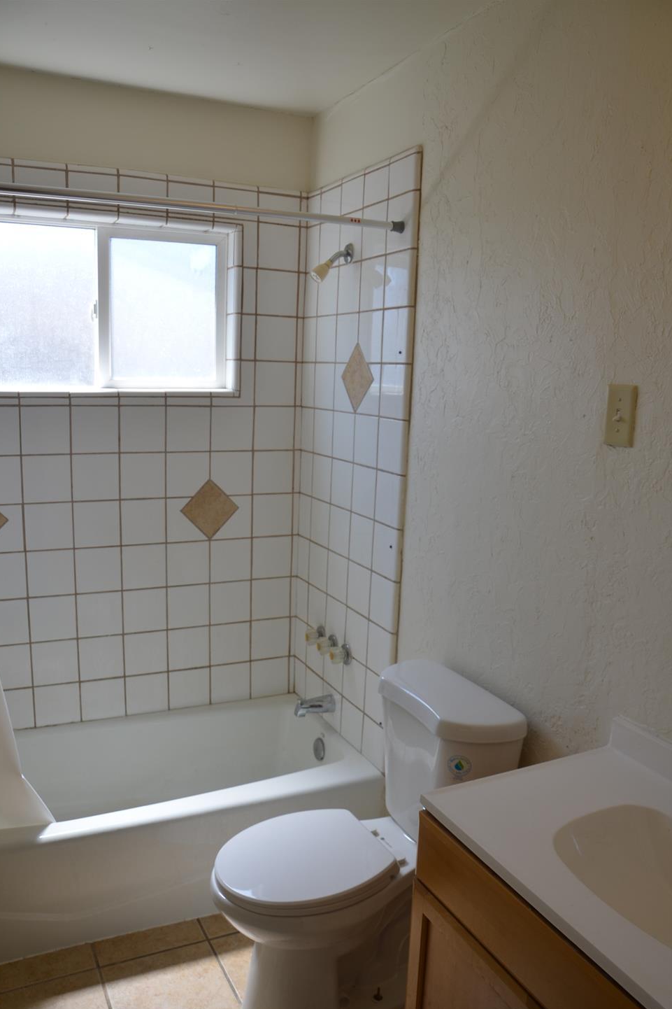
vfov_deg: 65.5
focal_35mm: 28
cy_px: 523
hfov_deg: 46.4
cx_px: 328
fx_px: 784
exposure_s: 1/125
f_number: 5.6
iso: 200
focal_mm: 18
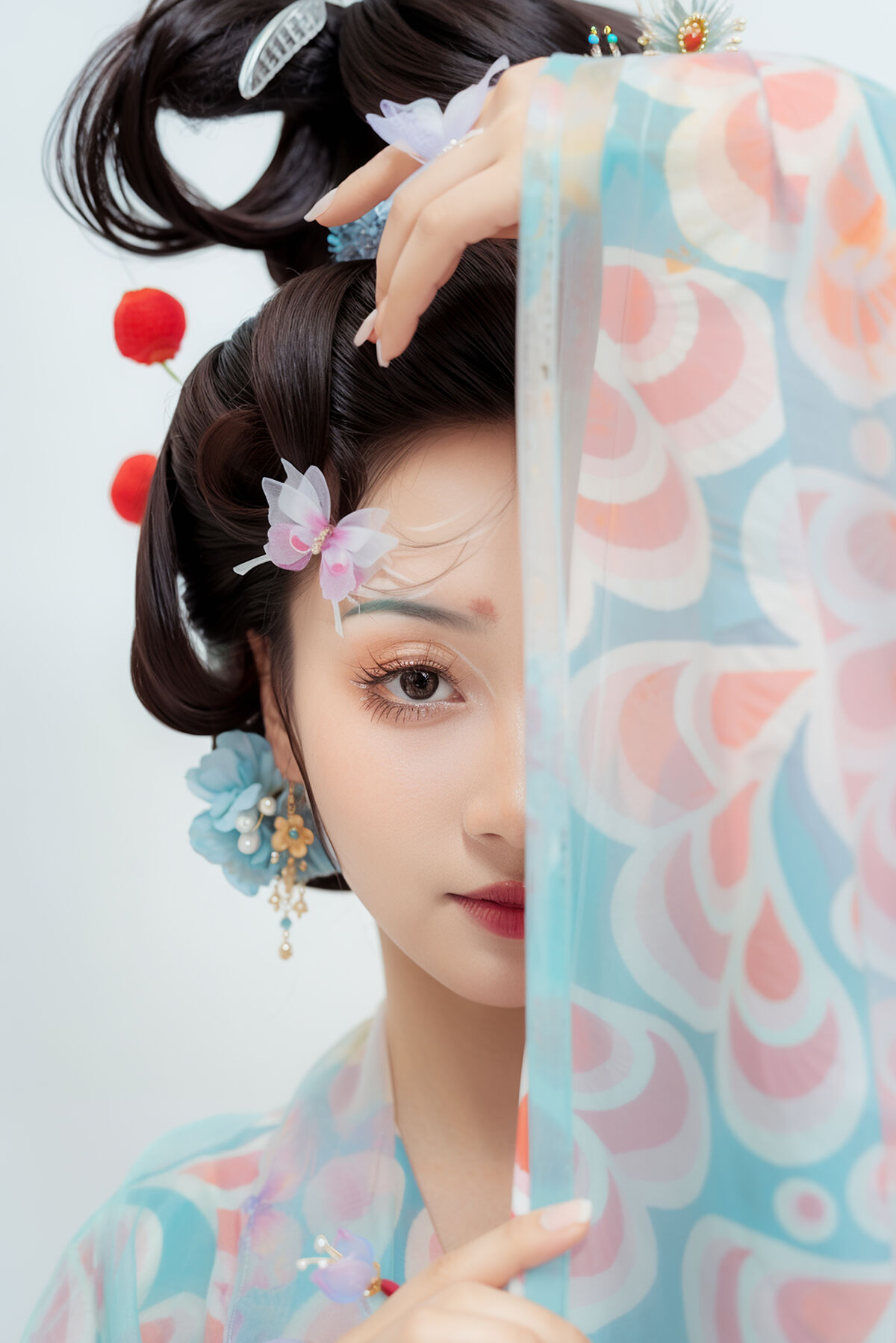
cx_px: 448
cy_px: 672
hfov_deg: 27.0
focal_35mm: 50
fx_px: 1866
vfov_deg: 39.6
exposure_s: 1/125
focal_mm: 50
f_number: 3.5
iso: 100
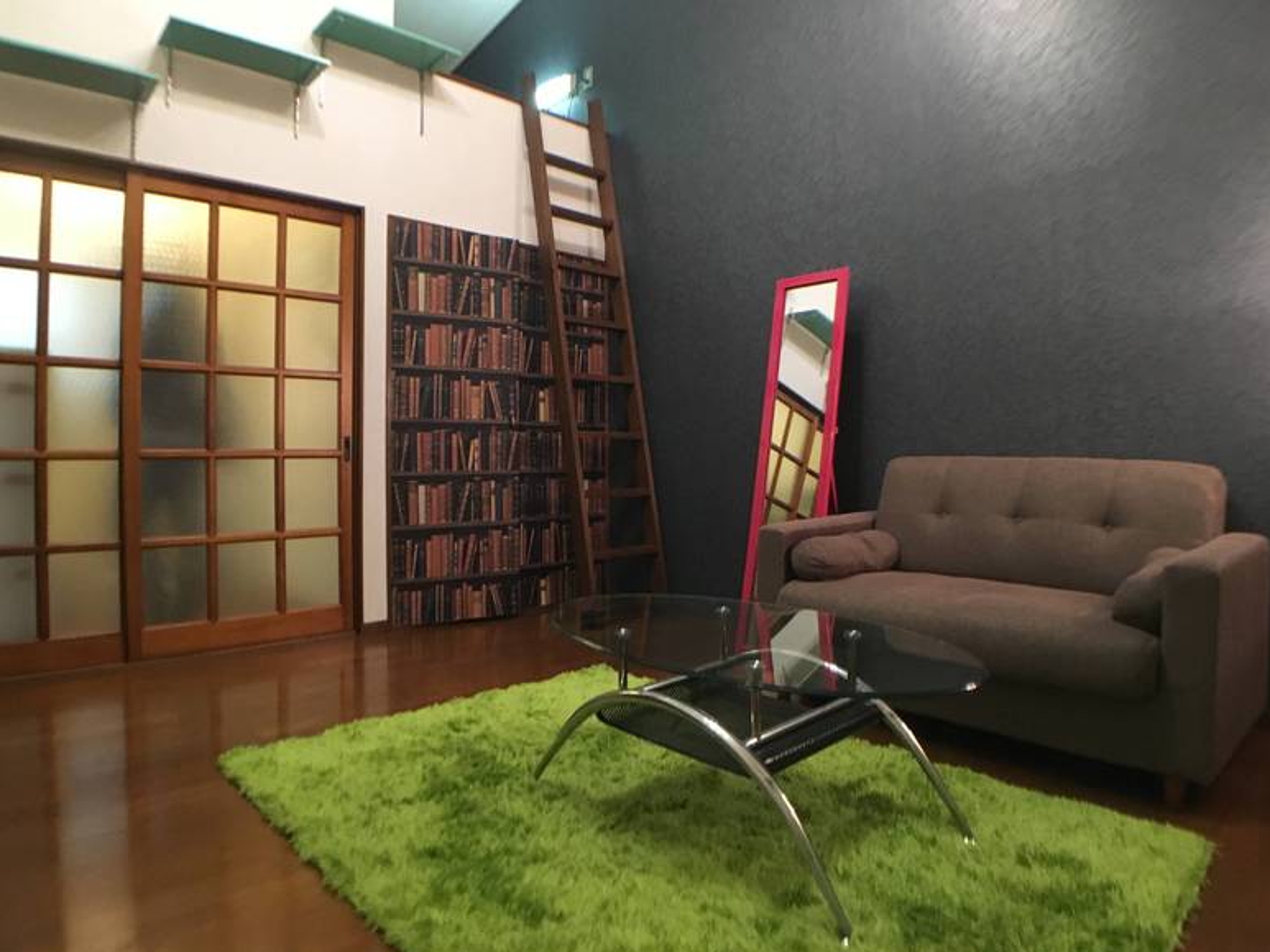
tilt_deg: -1.4
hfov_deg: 60.0
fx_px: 1101
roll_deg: +0.2
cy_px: 466
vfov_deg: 46.8
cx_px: 628
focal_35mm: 30
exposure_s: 1/15
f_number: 2.2
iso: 250
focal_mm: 4.15
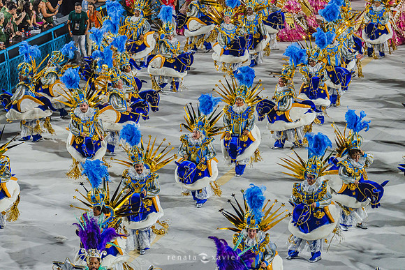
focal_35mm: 135
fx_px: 1519
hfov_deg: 15.2
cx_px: 202
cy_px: 135
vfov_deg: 10.2
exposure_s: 1/320
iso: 1600
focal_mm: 135
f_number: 5
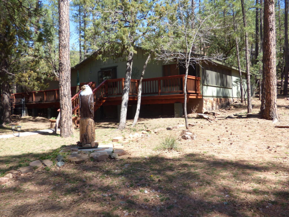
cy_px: 108
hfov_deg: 60.0
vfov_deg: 46.8
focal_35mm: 30
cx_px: 144
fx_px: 250
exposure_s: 1/400
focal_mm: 5.29
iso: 100
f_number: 3.3
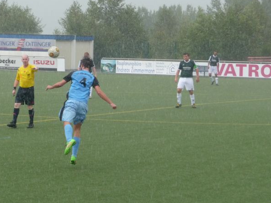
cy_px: 82
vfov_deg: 9.6
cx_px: 113
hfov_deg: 12.8
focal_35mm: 154
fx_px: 1206
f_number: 4.7
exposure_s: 1/500
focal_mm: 20.3
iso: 320
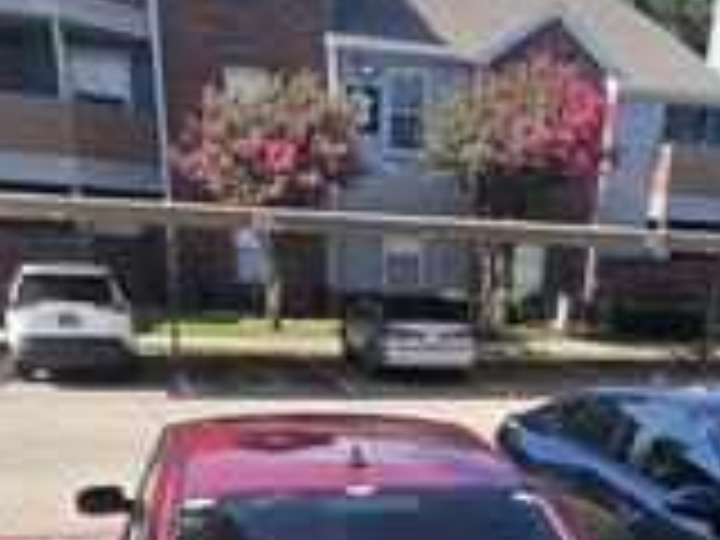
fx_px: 853
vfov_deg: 27.8
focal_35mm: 41
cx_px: 436
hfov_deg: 45.5
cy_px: 738
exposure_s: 1/671
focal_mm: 1.74
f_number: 2.2
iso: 32
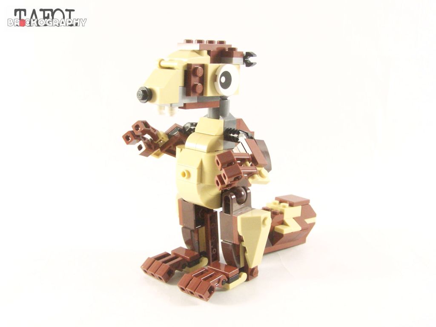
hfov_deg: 39.7
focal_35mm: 48
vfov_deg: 30.3
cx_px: 218
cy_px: 164
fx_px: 605
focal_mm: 8
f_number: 4
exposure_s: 1/60
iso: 400
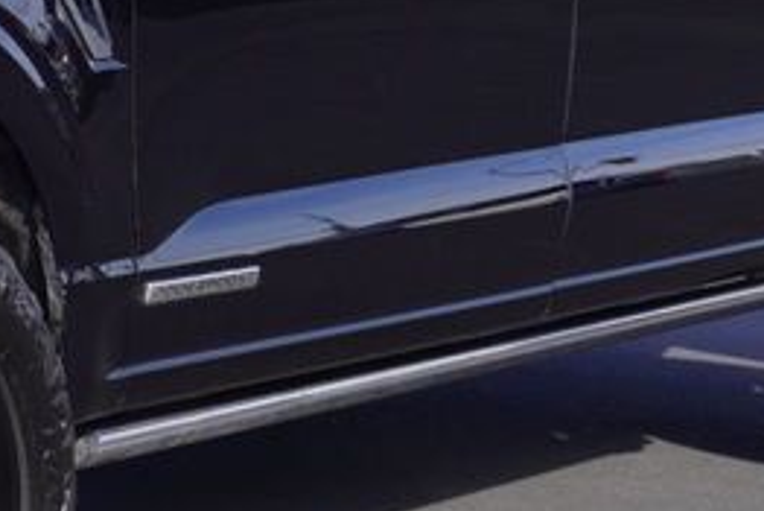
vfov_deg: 8.1
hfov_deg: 11.8
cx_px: -155
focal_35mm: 170
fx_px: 3609
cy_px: 184
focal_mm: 29
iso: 100
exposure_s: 1/100
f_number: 9
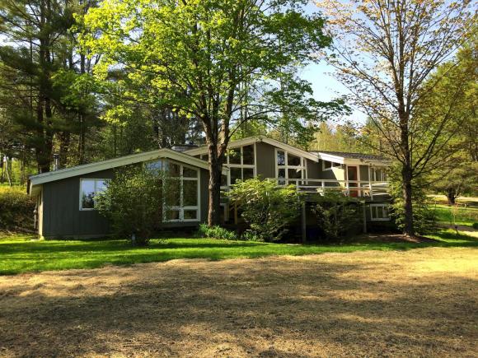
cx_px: 239
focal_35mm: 29
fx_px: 400
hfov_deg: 61.7
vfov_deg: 48.2
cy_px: 179
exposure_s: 1/855
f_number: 2.2
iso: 32
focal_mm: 4.15
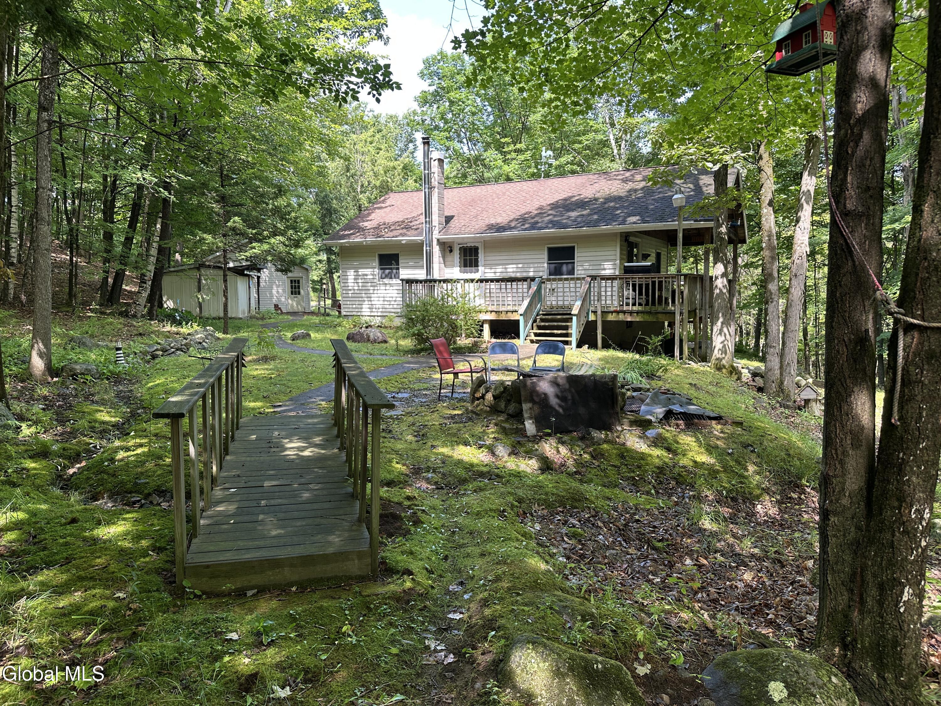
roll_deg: +0.2
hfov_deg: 71.6
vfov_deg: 56.8
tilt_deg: -5.5
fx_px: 652
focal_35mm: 24
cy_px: 353
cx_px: 470
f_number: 1.78
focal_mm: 6.86
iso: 64
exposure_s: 1/224
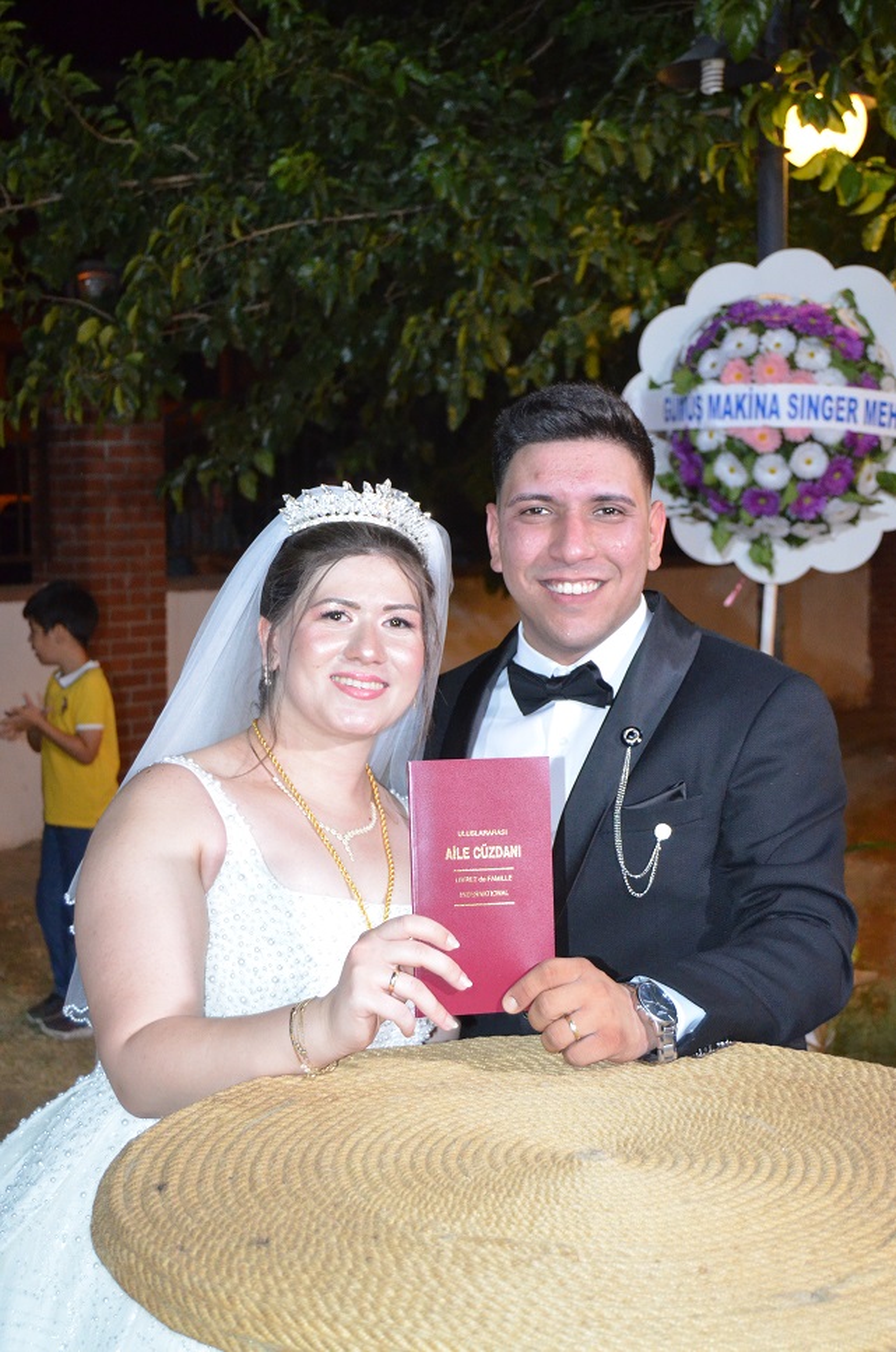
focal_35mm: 42
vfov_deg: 46.5
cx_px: 448
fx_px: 1574
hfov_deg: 31.8
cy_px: 676
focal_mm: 28
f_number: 4
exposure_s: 1/60
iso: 3200
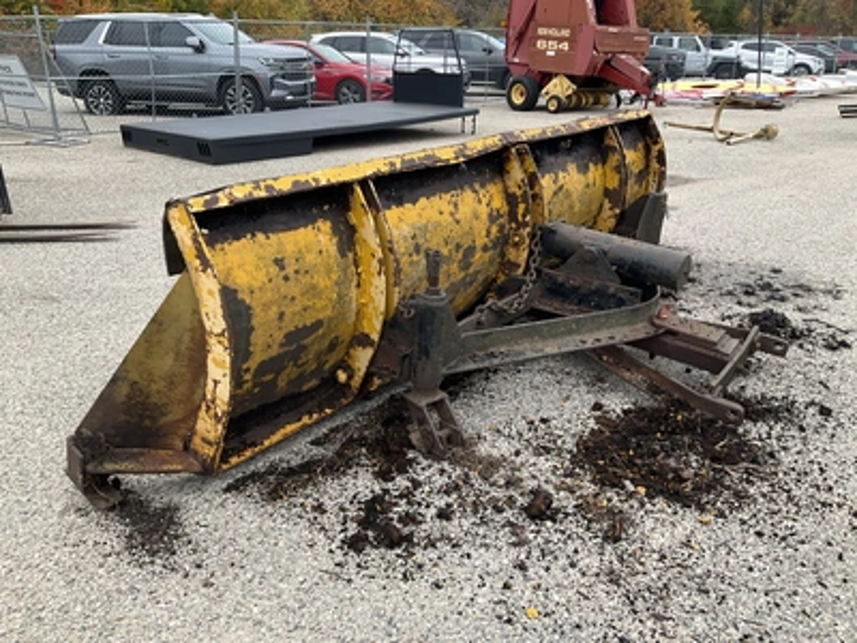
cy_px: 322
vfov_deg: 48.2
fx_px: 718
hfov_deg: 61.7
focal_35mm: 29
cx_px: 428
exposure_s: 1/193
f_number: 1.8
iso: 20
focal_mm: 3
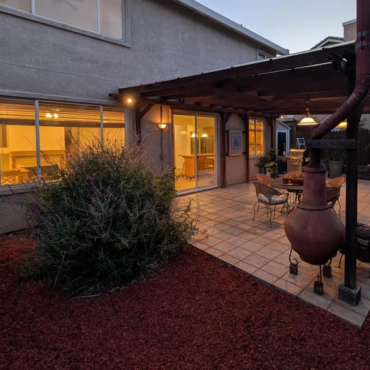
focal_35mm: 18
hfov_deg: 80.1
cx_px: 216
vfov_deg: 79.7
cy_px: 147
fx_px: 218
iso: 57
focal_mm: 2.02
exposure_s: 1/30
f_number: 1.7
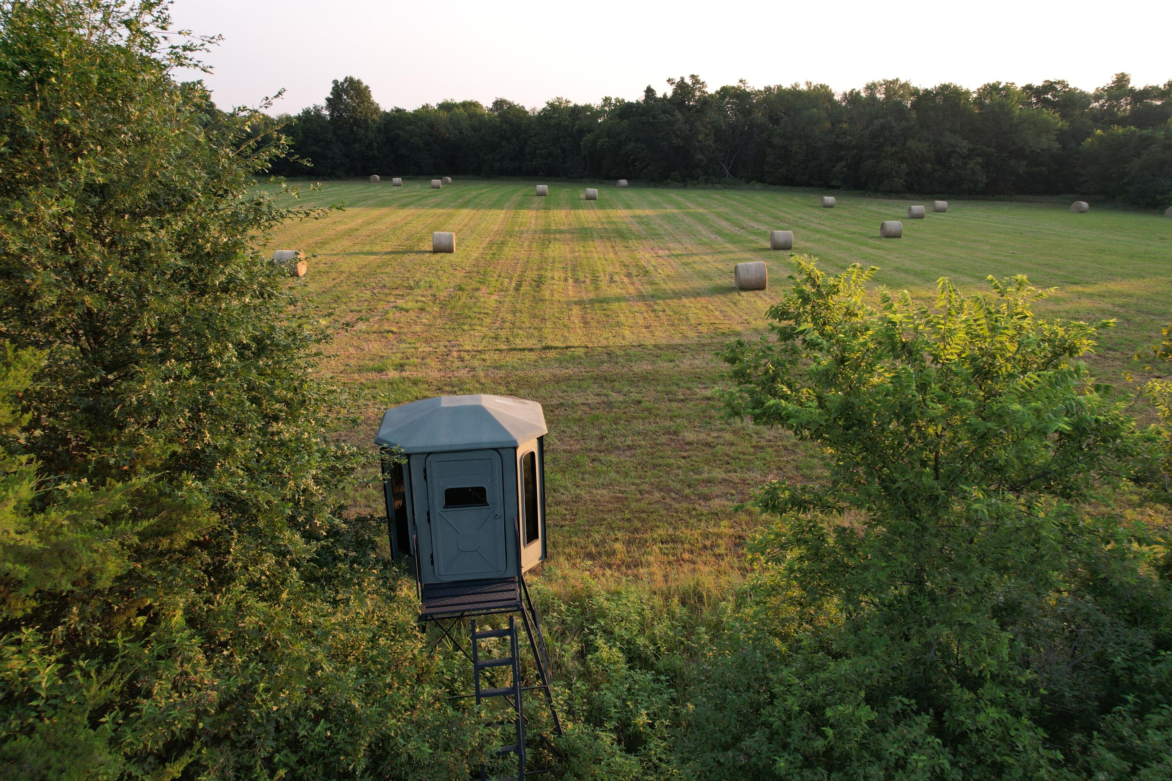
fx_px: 716
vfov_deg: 57.2
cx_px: 586
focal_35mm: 22
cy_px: 390
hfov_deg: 78.6
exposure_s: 1/50
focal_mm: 8.38
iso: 100
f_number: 2.8
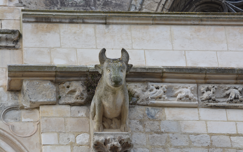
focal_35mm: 260
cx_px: 121
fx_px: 1722
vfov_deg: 5.1
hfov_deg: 8.1
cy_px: 74
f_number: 8
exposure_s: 1/125
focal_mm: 170
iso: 180
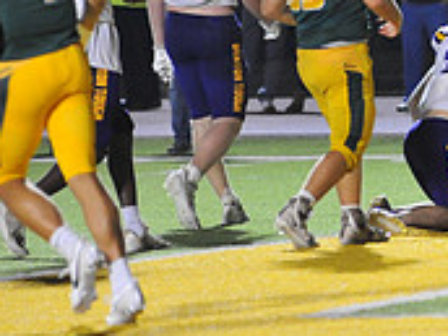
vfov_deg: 2.3
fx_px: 8373
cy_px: 0
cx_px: 708
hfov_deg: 3.1
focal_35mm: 647
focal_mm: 200
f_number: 4
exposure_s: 1/160
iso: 4000
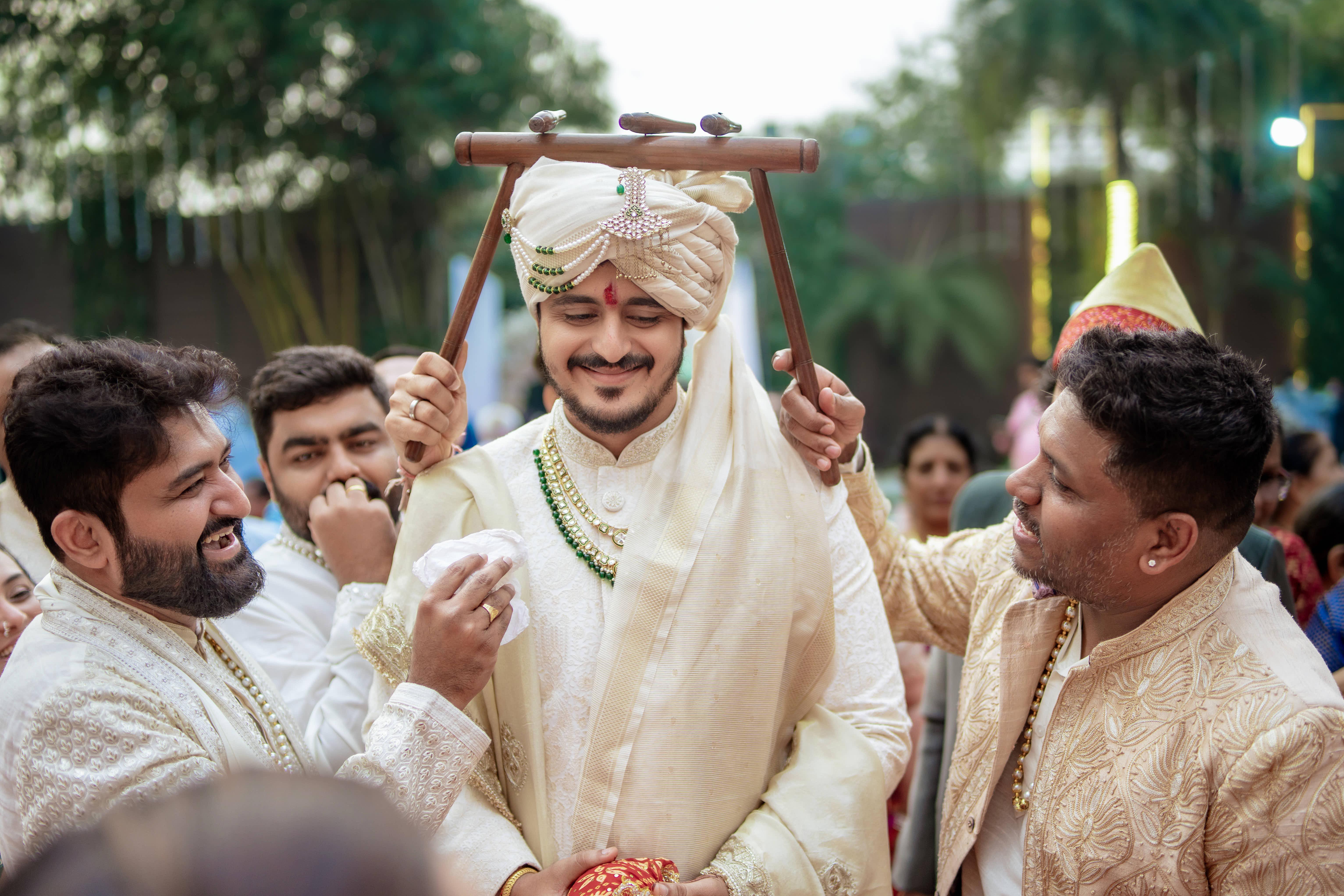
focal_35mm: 40
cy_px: 494
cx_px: 642
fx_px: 1493
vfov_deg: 33.4
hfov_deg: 48.4
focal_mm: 35
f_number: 1.4
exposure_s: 1/320
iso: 160
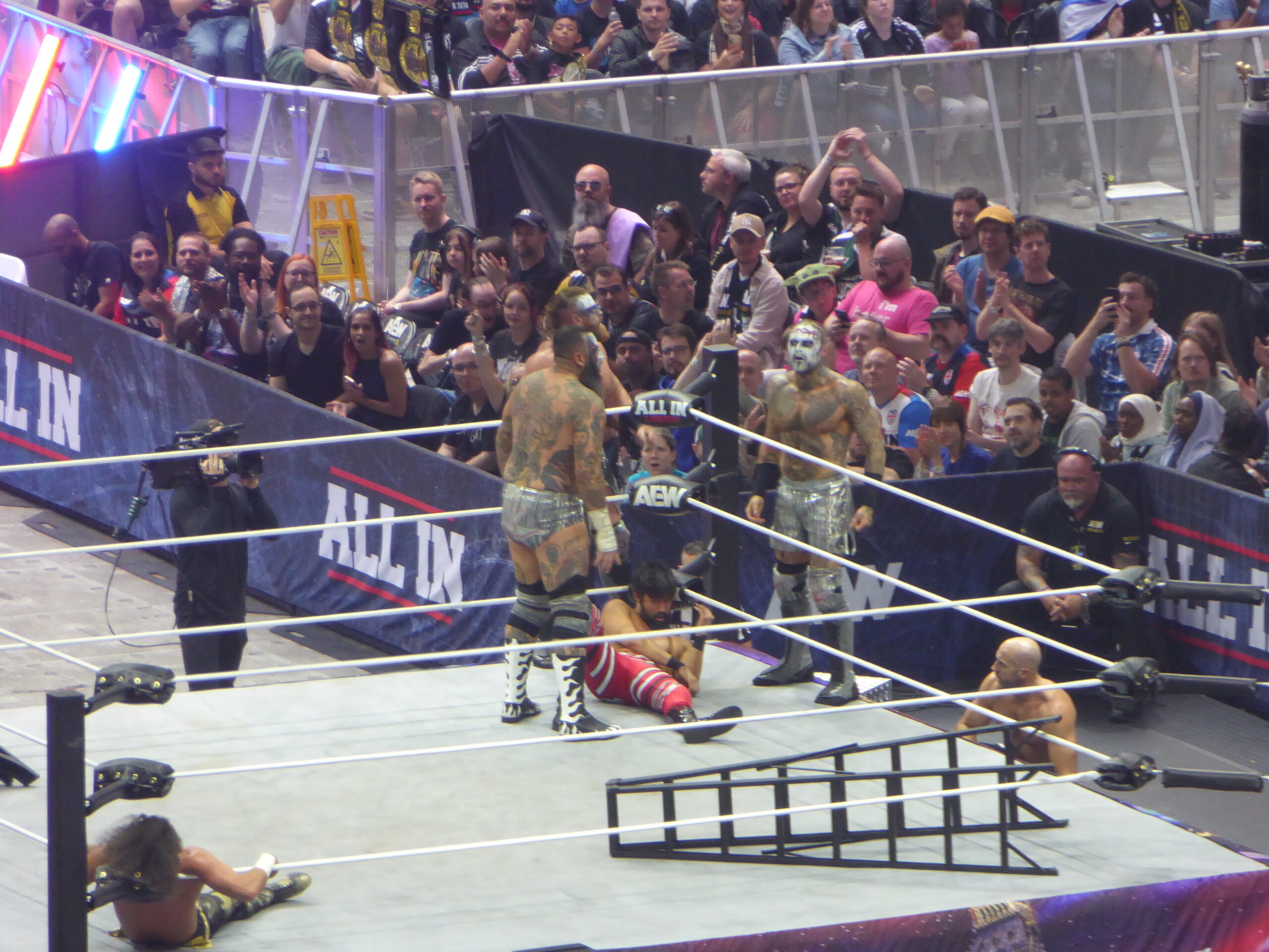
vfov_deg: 1.9
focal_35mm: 800
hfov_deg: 2.5
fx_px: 29327
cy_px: 476
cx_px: 634
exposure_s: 1/50
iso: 400
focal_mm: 129
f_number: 6.4
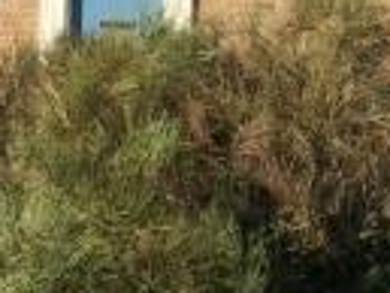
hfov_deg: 15.0
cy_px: -270
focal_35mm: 131
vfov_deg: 10.5
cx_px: 128
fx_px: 1477
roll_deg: -2.2
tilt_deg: +4.7
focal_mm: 4.15
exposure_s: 1/1709
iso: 25
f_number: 2.2
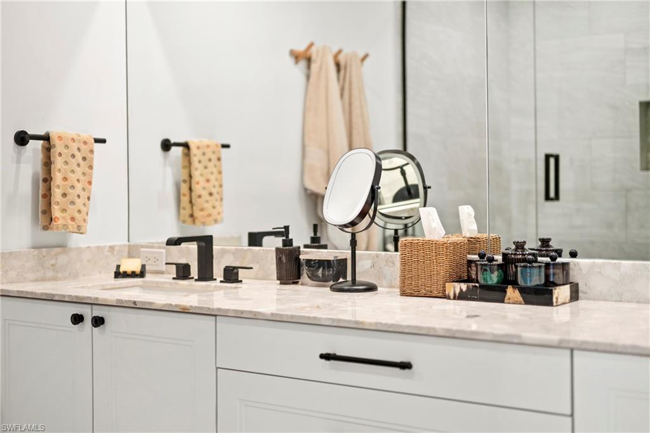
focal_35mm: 50
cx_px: 325
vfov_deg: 27.0
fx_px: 902
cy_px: 216
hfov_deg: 39.6
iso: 250
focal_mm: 50
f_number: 1.8
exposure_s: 1/100
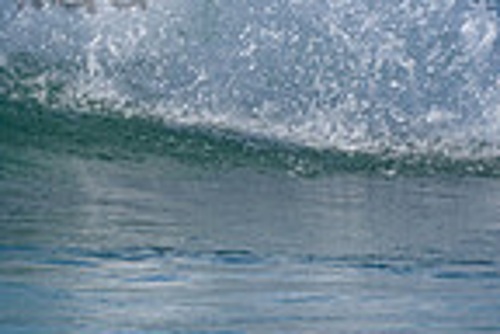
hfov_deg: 0.8
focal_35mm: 2460
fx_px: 34164
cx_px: -219
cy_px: -71
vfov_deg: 0.6
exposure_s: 1/2000
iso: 125
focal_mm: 500
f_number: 5.6
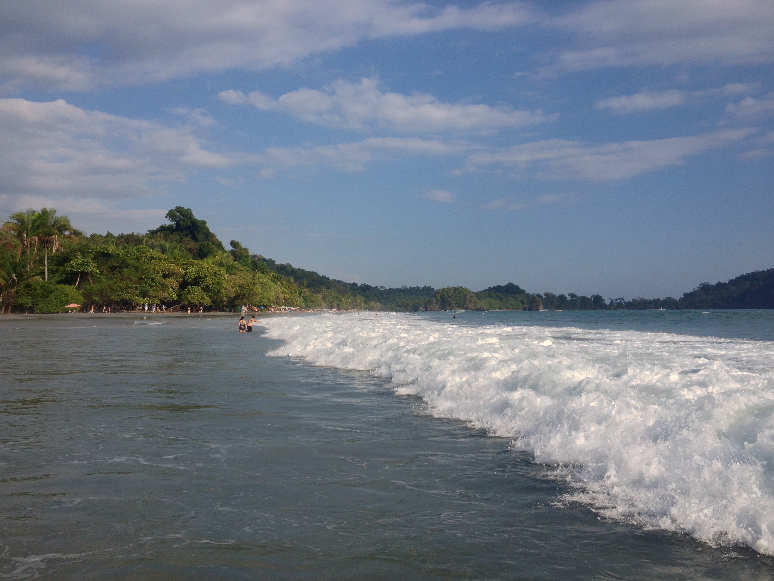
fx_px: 783
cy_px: 290
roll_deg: +1.4
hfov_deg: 52.6
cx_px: 387
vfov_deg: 40.7
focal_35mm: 35
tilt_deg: -1.9
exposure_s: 1/2304
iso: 50
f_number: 2.4
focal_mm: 4.28
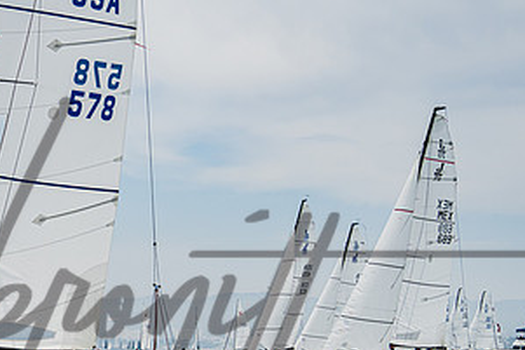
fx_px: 1649
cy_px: 318
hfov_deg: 17.8
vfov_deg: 12.0
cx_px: 55
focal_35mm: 113
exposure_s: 1/4000
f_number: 5.6
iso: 500
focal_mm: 55
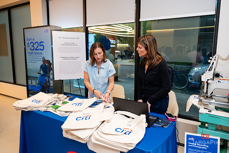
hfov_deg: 70.6
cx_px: 117
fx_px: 162
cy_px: 76
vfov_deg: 50.4
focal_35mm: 25
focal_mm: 24
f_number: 4
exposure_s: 1/160
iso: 400
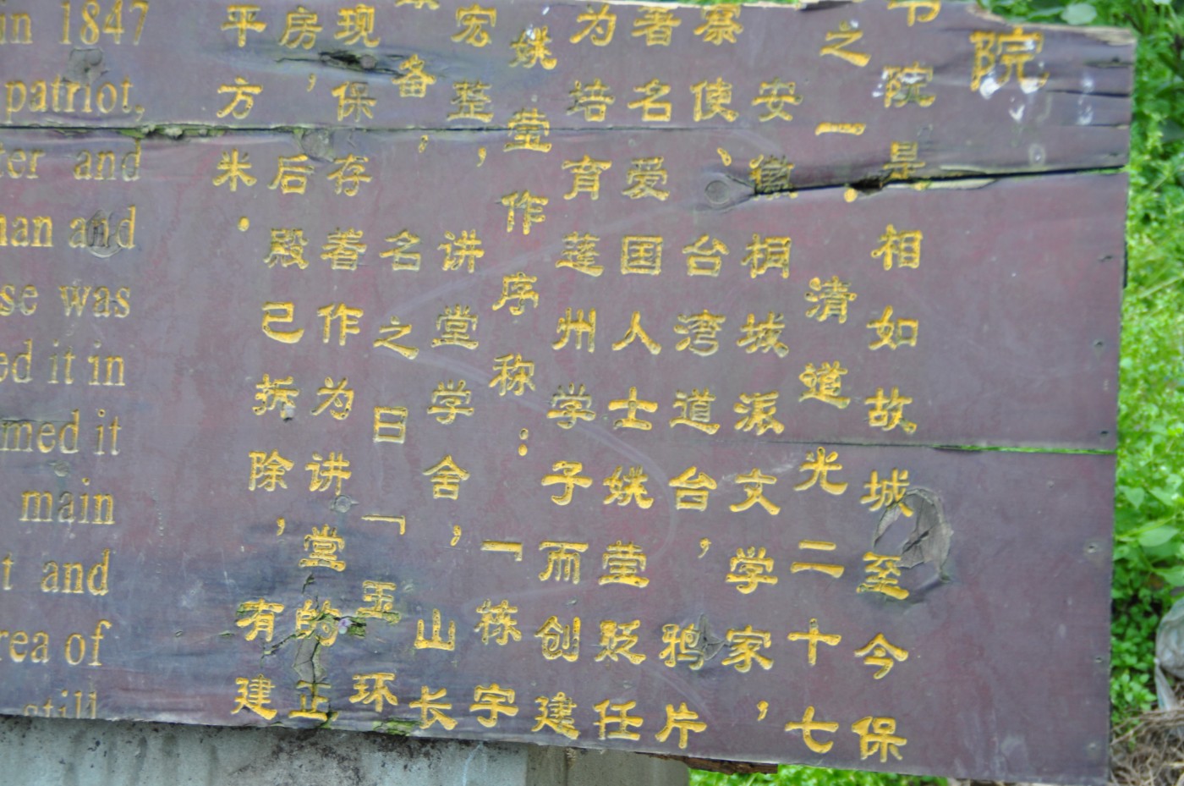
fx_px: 2364
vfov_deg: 18.9
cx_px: 592
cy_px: 393
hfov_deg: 28.1
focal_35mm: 72
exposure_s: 1/125
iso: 320
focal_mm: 48
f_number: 5.6
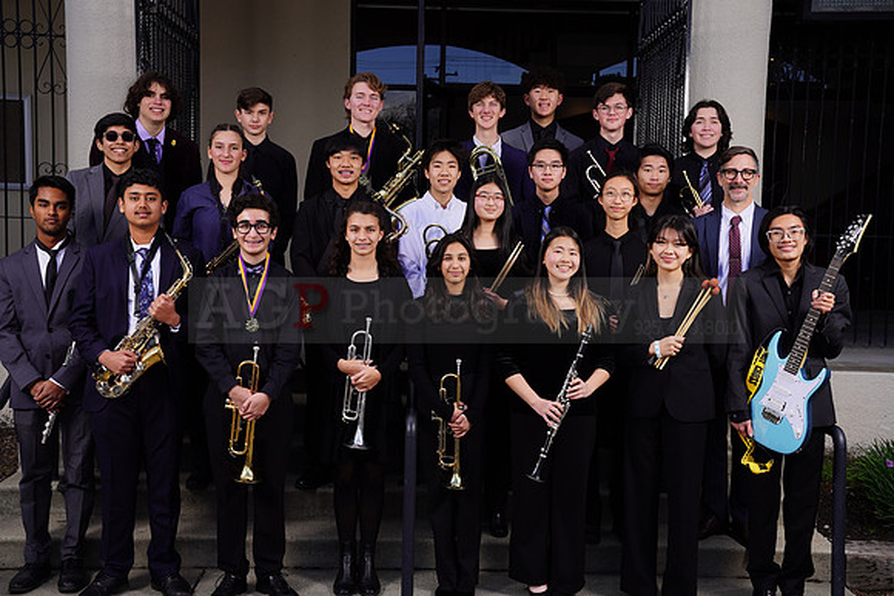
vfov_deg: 30.5
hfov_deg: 44.5
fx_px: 1093
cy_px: 298
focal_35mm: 44
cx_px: 447
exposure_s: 1/200
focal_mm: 44
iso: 100
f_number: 8
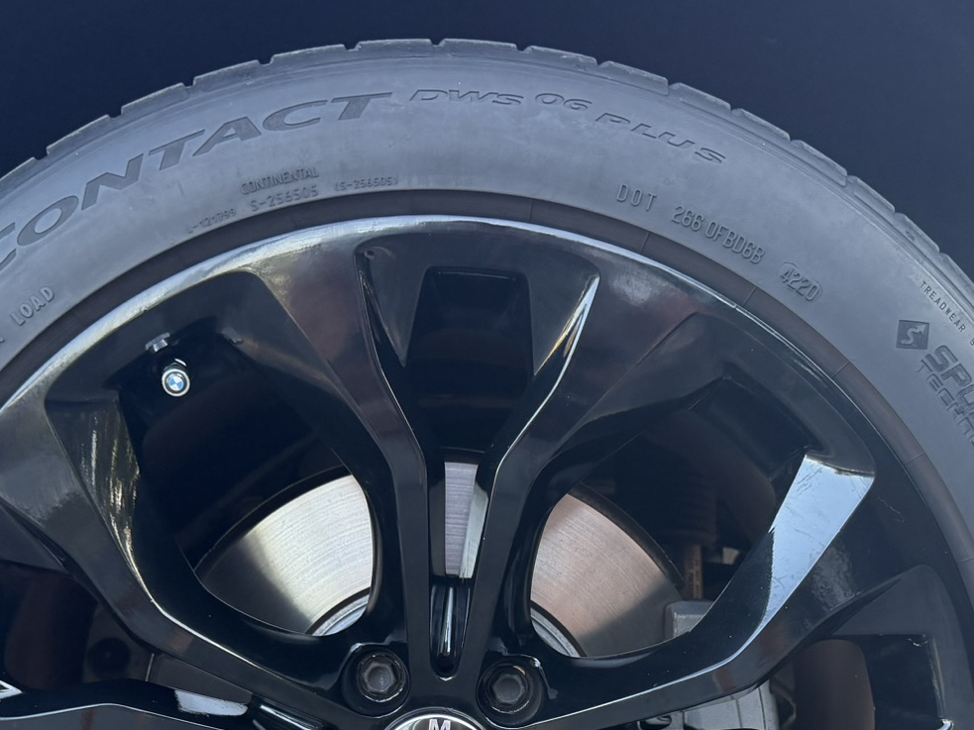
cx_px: 467
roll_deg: -3.1
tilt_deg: -5.8
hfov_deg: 38.2
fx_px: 1407
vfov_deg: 27.5
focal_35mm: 50
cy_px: 723
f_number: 1.78
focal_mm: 6.76
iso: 200
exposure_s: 1/220
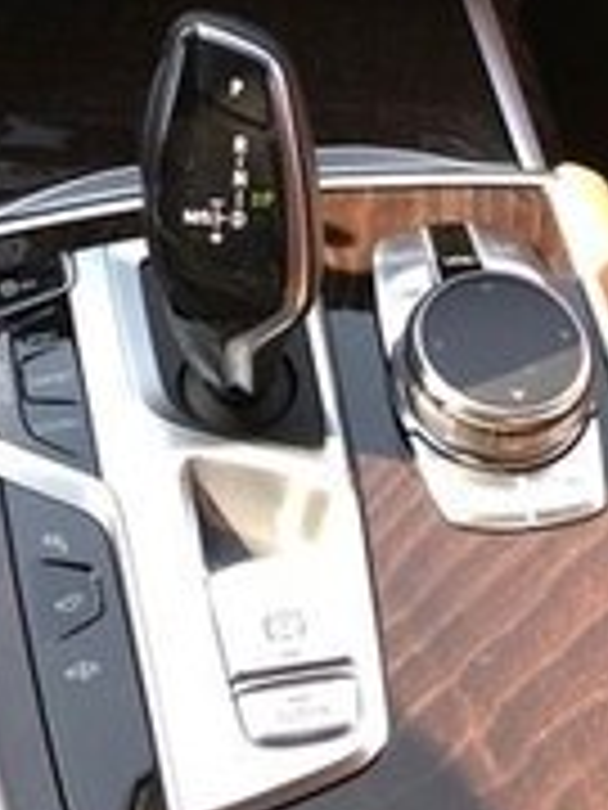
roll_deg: -3.8
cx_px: 297
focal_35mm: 77
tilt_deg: -40.1
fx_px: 1803
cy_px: -266
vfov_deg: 22.5
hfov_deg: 19.1
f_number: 1.8
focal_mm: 4
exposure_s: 1/100
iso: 32
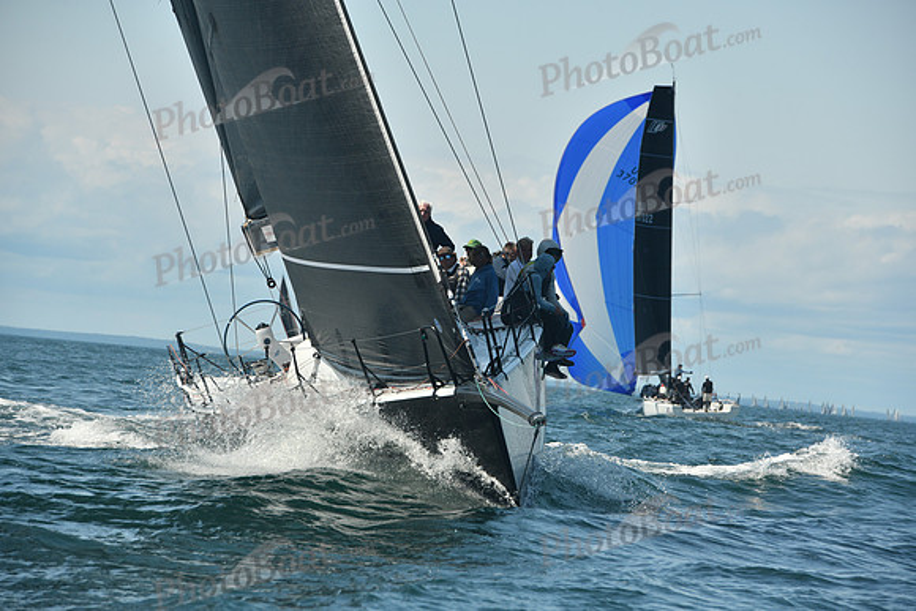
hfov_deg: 10.3
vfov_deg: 6.9
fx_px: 5090
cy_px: 306
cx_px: 458
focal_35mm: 200
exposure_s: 1/640
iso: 320
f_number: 8
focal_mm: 200
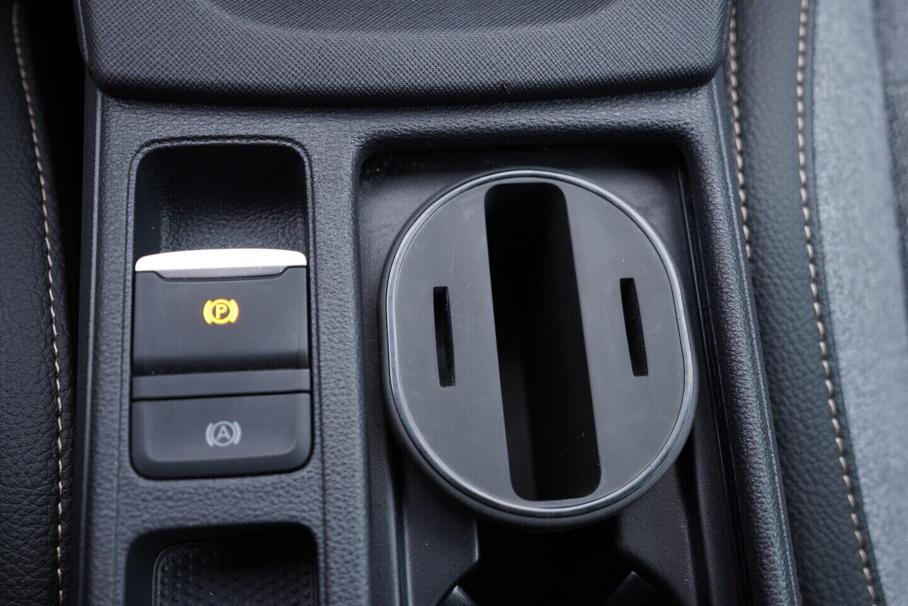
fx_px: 908
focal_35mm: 36
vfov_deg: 36.9
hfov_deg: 53.1
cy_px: 303
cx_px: 454
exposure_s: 1/40
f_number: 2.8
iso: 320
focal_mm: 24
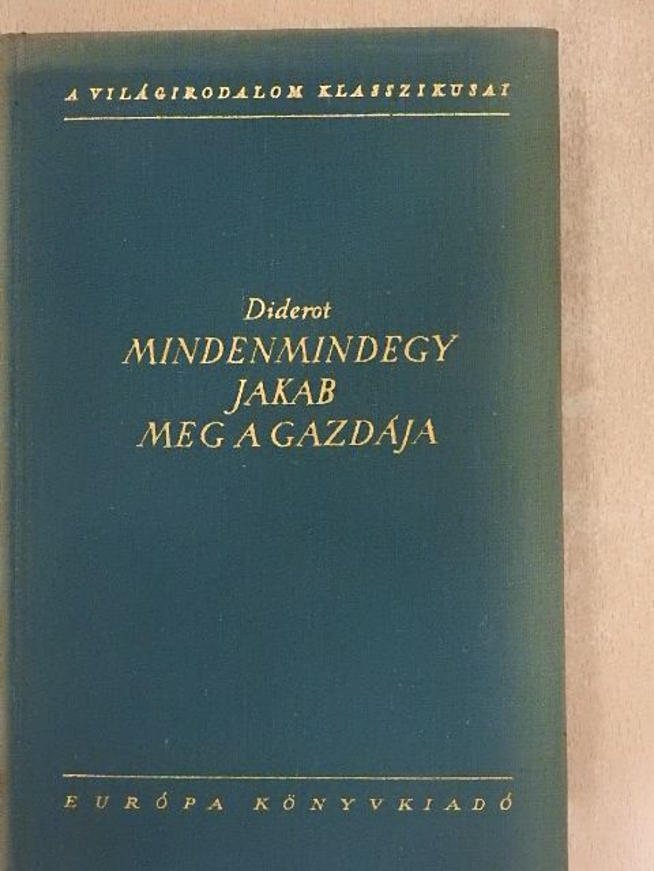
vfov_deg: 42.1
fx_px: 1134
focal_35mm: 45
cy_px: 436
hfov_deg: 32.2
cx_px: 327
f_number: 4
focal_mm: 8.1
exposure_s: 1/80
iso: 1600
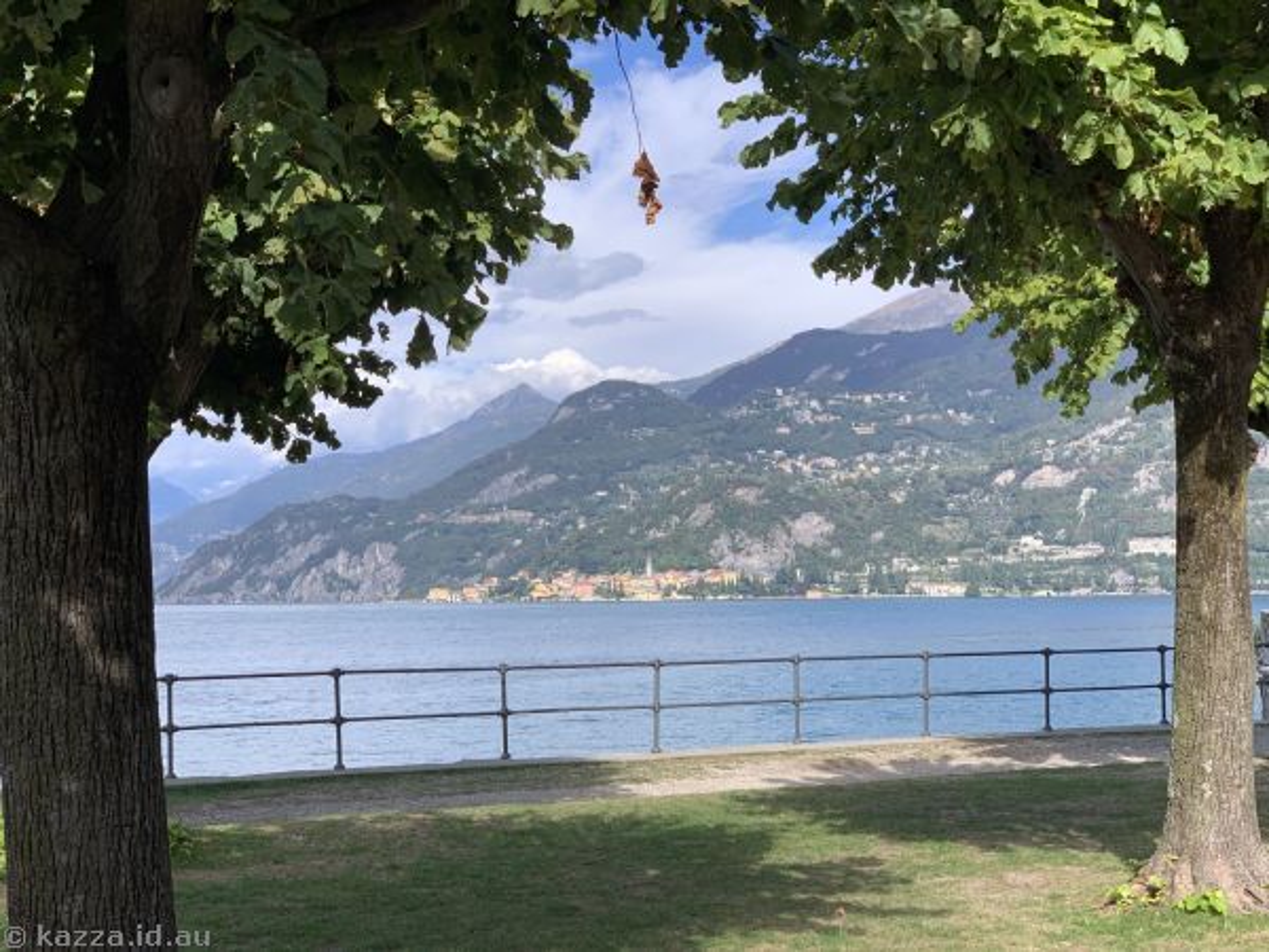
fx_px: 1906
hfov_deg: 36.8
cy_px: 476
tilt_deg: +4.5
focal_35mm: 52
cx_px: 634
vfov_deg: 28.0
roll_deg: -0.1
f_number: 2.4
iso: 16
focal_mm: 6
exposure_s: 1/773
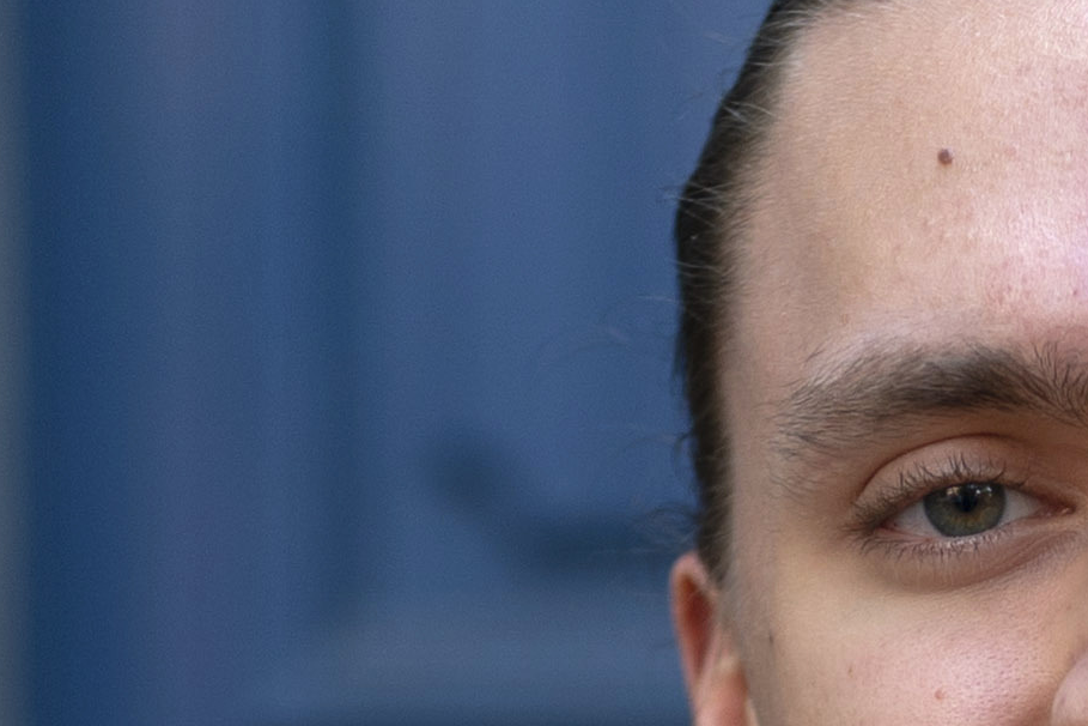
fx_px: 6981
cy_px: 2020
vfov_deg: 5.6
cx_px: 1268
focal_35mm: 231
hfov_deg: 8.8
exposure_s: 1/400
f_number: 1.4
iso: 250
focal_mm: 35
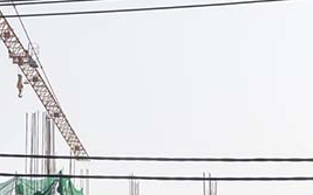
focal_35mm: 161
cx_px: 286
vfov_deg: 7.9
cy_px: 319
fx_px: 1374
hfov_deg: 12.9
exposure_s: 1/800
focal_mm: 44
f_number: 9
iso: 560
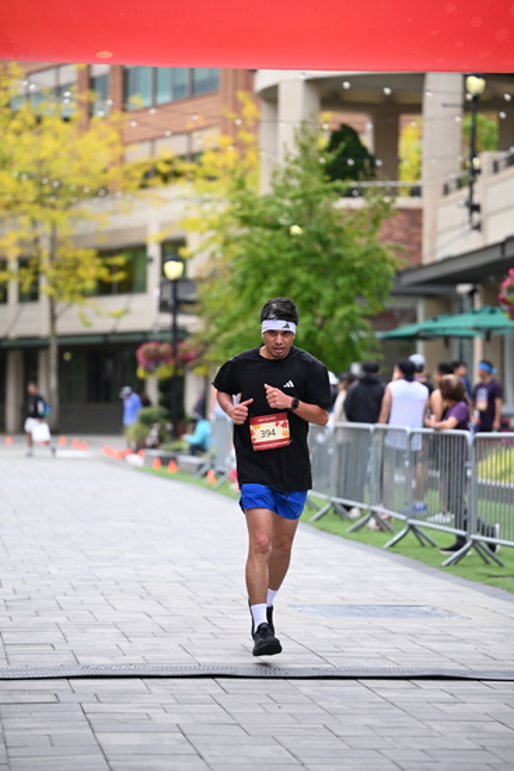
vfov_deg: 18.6
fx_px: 2354
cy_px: 386
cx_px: 257
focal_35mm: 110
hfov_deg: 12.5
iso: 640
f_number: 2.8
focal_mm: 110
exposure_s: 1/2500
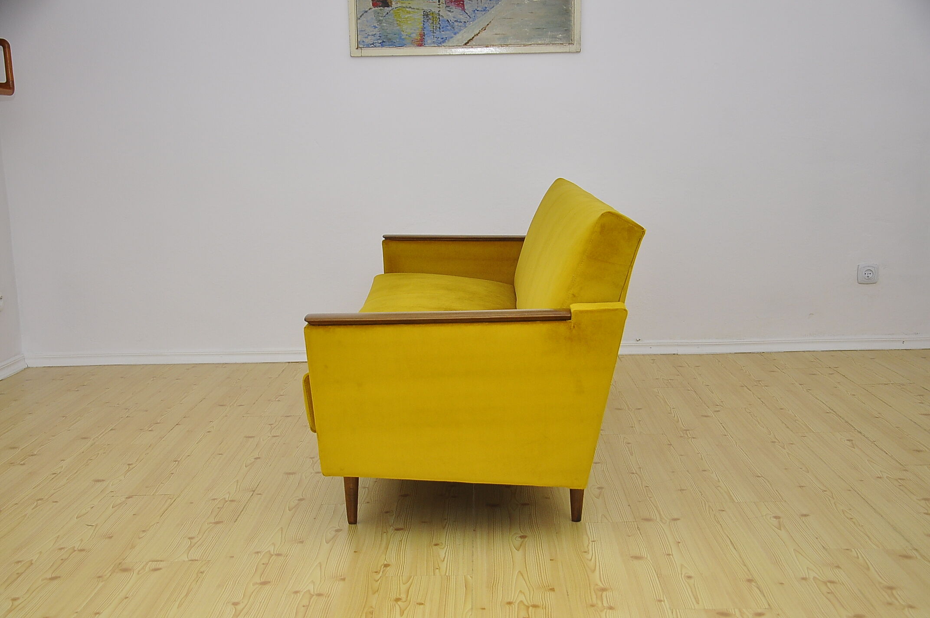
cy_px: 309
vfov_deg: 28.0
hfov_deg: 41.2
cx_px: 465
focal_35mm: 48
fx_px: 1238
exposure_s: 1/160
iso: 400
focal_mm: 32
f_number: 4.2
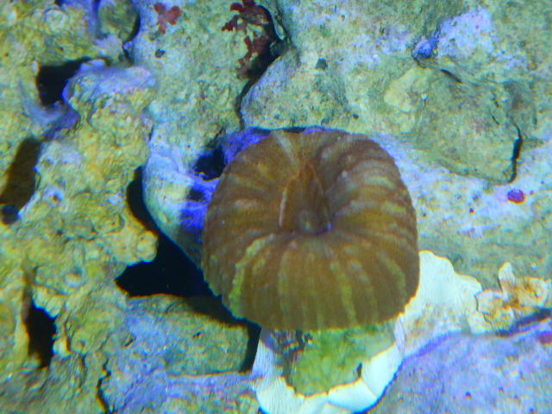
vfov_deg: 18.9
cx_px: 276
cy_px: 207
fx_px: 1244
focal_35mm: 78
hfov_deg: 25.0
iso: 200
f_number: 9.2
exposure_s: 1/30
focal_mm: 14.1
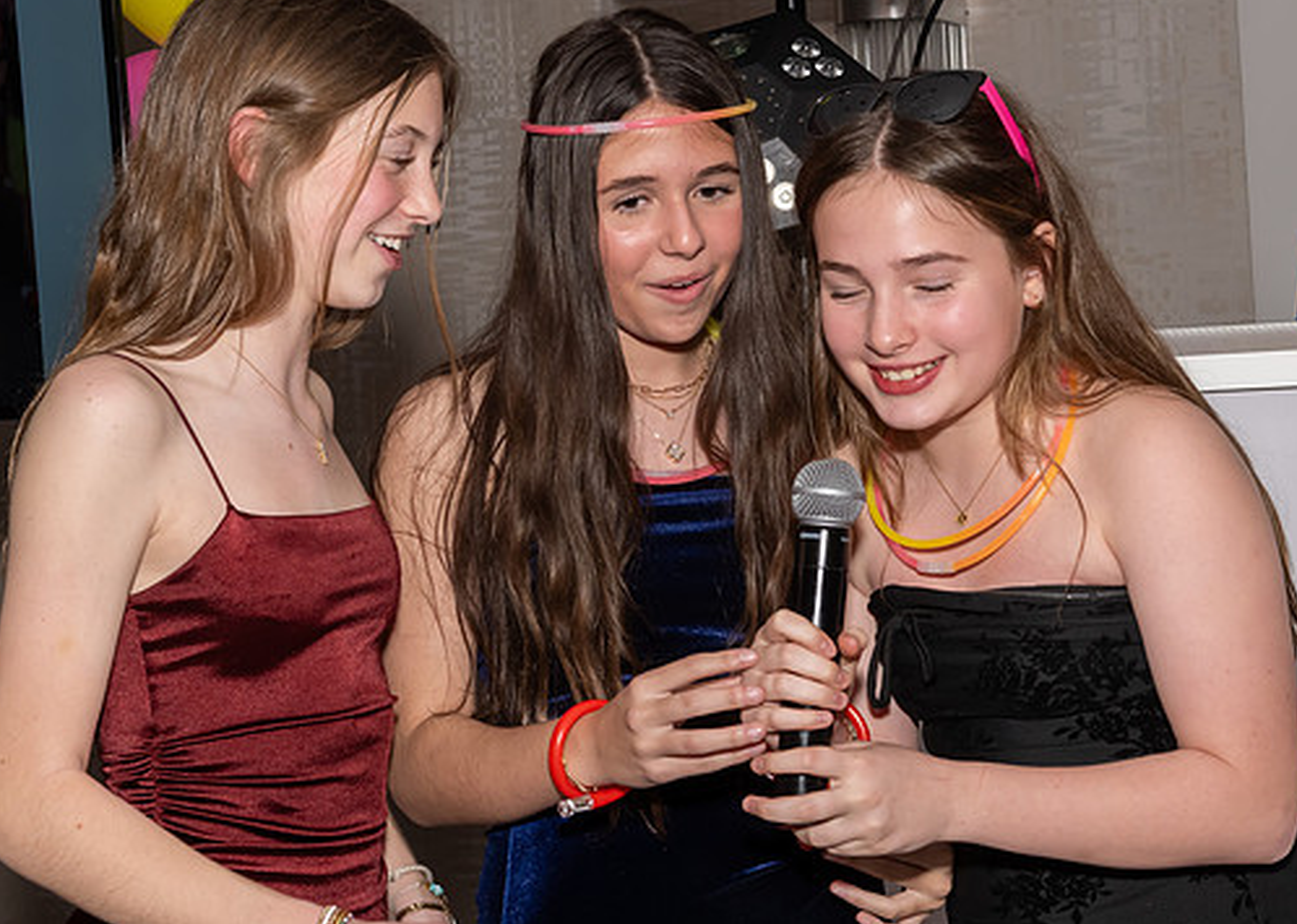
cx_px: 643
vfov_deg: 18.3
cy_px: 328
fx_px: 2871
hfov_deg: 25.5
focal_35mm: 78
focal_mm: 38
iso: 800
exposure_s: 1/250
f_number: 8
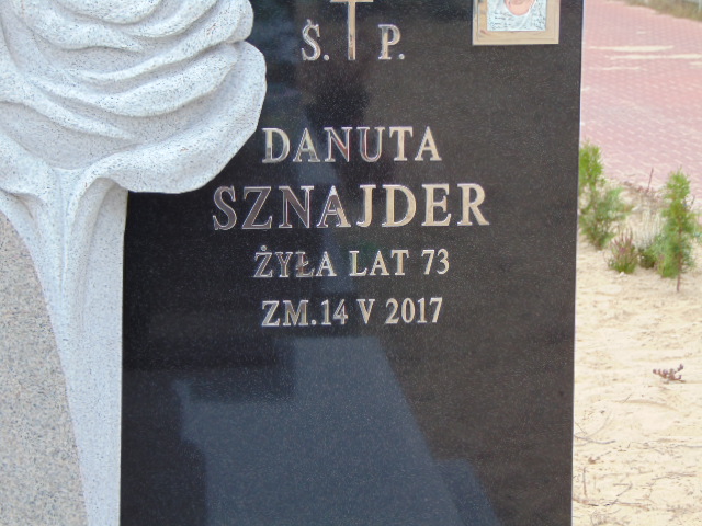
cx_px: 351
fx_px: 2190
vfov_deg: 13.7
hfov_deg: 18.2
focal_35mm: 108
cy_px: 263
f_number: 3.9
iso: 80
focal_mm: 19.4
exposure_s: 1/125
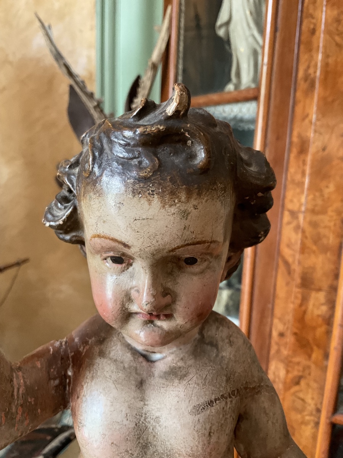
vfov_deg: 61.7
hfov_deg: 48.2
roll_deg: -2.2
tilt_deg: -10.7
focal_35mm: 29
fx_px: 383
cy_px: 229
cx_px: 172
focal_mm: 3
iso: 160
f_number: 1.8
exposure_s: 1/60
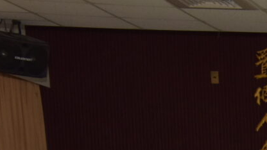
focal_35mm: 245
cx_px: 814
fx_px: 1735
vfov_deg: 4.7
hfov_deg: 7.6
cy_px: 475
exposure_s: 1/50
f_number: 7.1
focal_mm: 38
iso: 1000
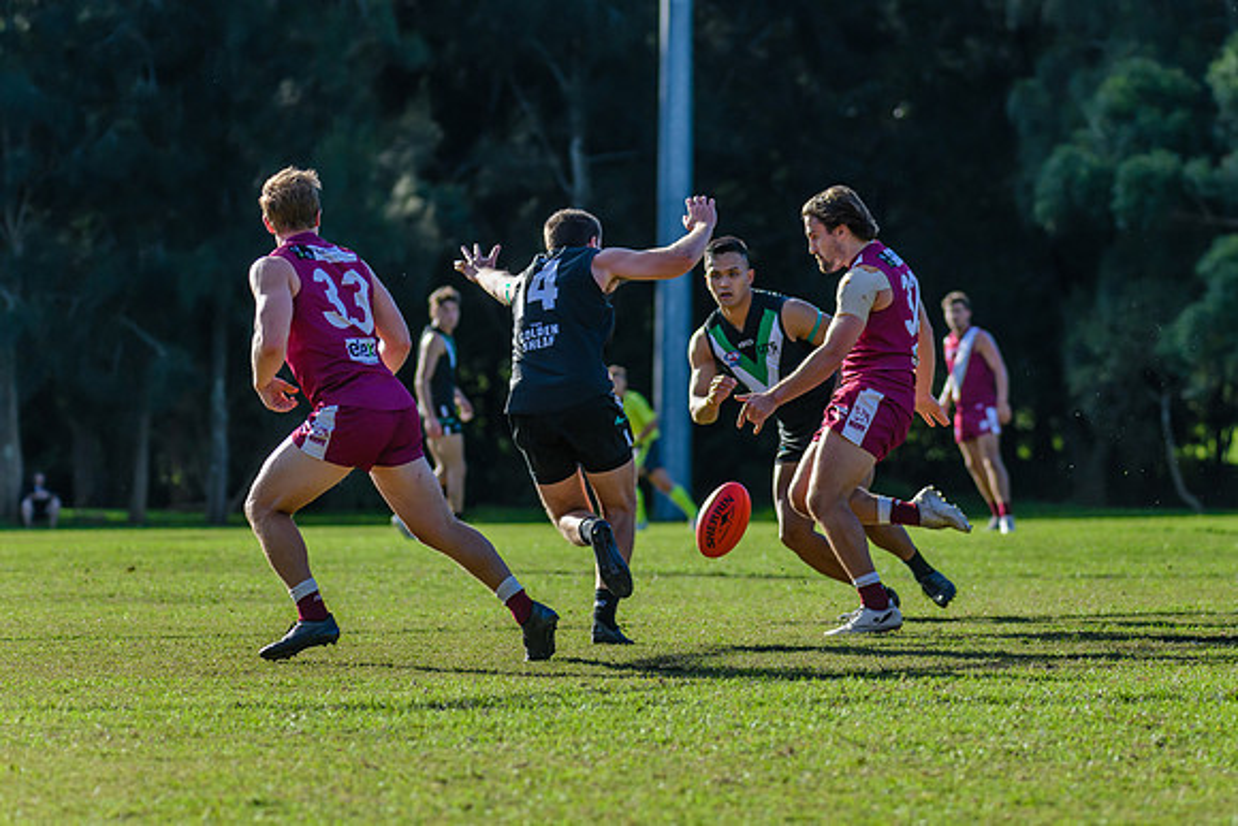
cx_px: 726
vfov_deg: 6.0
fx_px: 7866
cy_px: 376
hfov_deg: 9.0
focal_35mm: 229
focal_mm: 170
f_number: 4.5
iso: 800
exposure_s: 1/2500
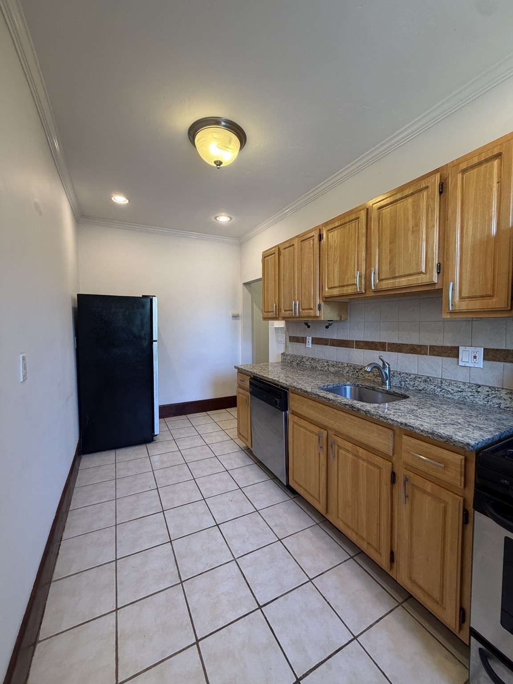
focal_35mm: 14
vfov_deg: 102.1
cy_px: 342
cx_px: 256
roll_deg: +0.7
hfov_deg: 85.7
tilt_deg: -3.5
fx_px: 277
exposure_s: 1/120
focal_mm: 2.22
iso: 320
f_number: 2.2
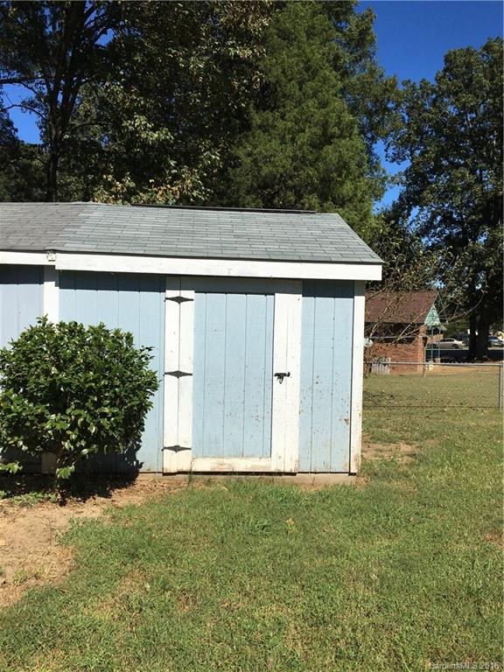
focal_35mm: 29
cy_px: 336
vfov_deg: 61.7
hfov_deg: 48.2
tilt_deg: -1.8
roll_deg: -1.6
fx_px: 563
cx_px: 252
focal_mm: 4.15
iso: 25
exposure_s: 1/3077
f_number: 2.2
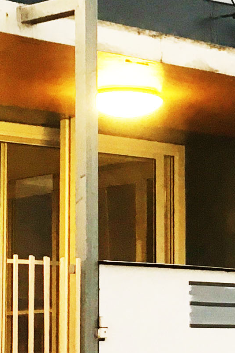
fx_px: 1489
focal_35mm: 152
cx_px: 352
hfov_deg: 8.8
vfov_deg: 13.5
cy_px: 213
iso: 80
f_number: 2.2
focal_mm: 4.15
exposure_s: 1/33
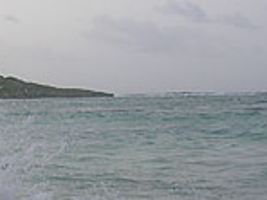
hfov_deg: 17.3
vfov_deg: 14.3
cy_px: 145
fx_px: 794
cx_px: -124
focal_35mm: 103
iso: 50
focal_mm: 5.7
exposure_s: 1/132
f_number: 4.9
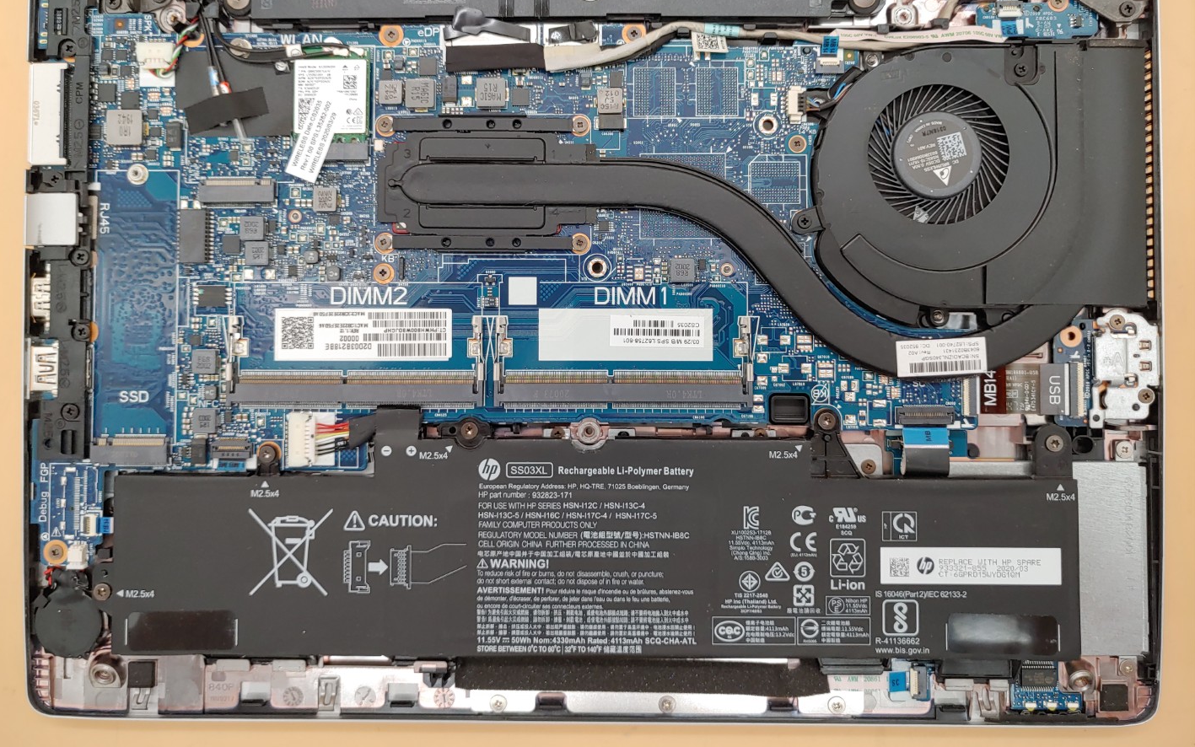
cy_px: 312
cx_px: 589
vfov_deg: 44.4
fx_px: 912
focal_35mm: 28
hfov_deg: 66.5
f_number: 1.8
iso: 50
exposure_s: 1/62
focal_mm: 4.36
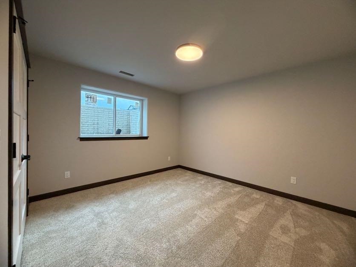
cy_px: 134
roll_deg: +0.1
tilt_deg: -0.6
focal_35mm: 14
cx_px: 178
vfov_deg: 85.7
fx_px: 144
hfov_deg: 102.1
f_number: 2.2
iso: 320
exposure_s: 1/60
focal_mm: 2.22
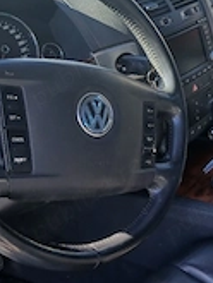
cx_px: 254
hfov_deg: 21.7
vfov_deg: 30.4
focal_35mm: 63
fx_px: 516
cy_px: 86
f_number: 1.8
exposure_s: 1/101
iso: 20
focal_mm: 3.98
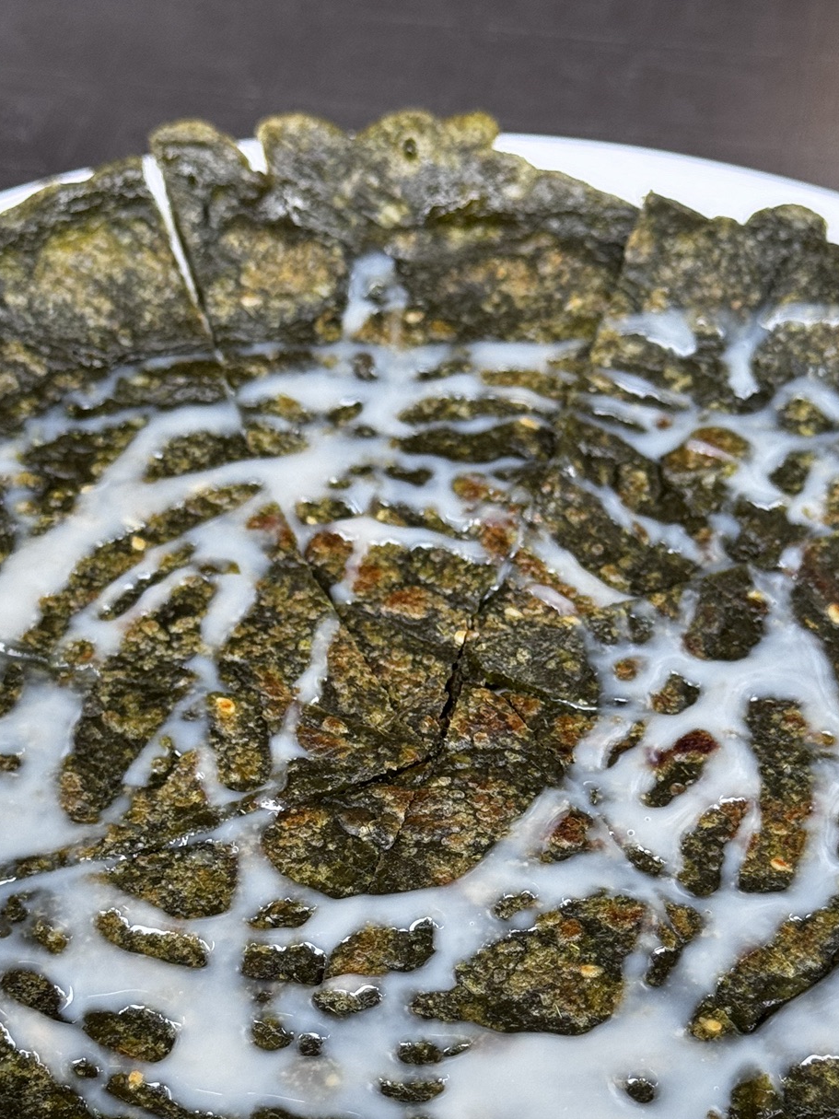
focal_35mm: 79
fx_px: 2553
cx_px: 435
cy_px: 708
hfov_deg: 18.7
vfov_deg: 24.6
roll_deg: +0.8
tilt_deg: -43.5
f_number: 1.78
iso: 125
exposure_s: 1/100
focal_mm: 6.86
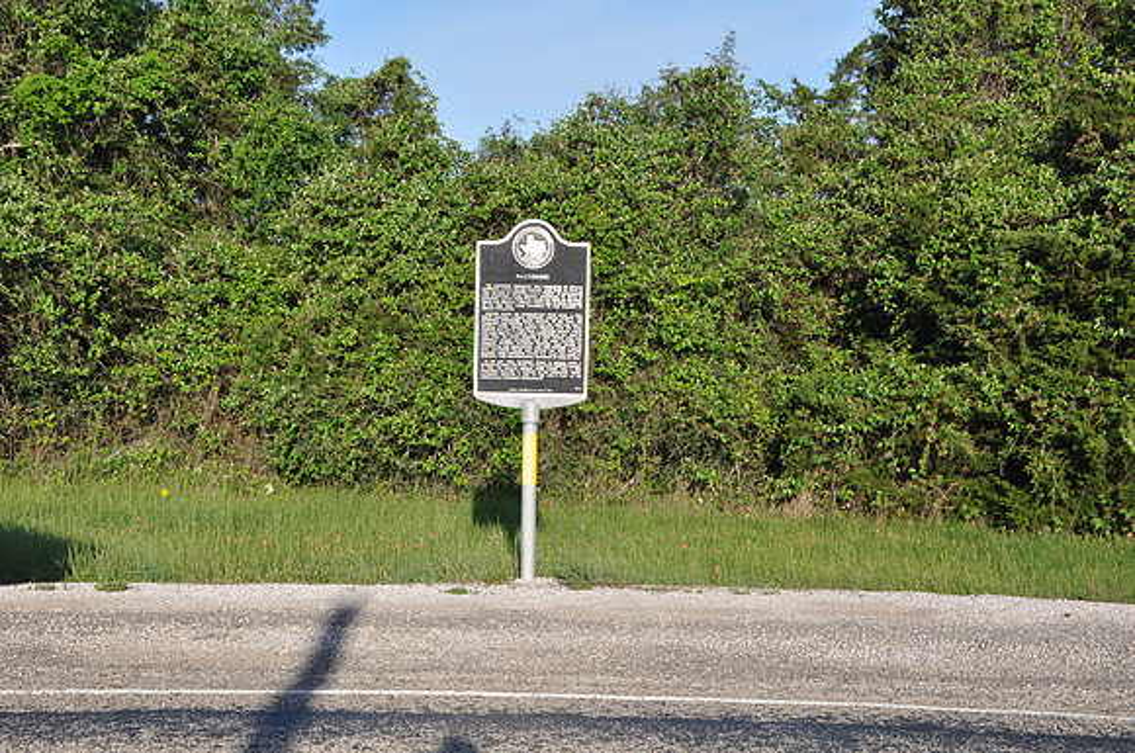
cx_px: 568
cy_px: 376
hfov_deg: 33.4
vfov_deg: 22.6
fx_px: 1889
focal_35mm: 60
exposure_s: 1/125
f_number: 11
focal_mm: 40
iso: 200
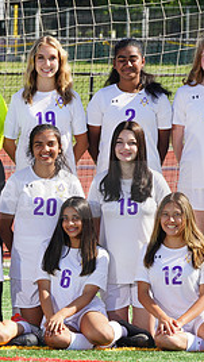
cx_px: -70
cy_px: 178
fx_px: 3890
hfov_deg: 3.0
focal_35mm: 405
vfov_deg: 5.3
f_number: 11
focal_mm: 179
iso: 200
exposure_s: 1/250
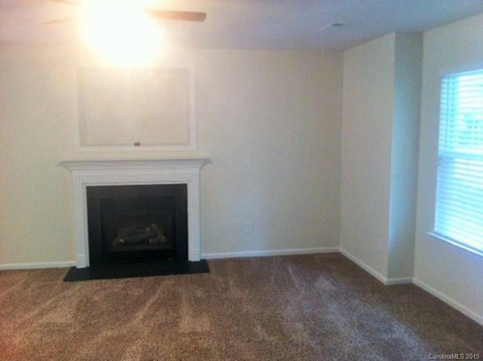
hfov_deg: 52.7
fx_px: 487
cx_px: 242
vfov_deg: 40.6
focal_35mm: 35
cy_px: 180
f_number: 2.8
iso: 200
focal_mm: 3.85
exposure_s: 1/15
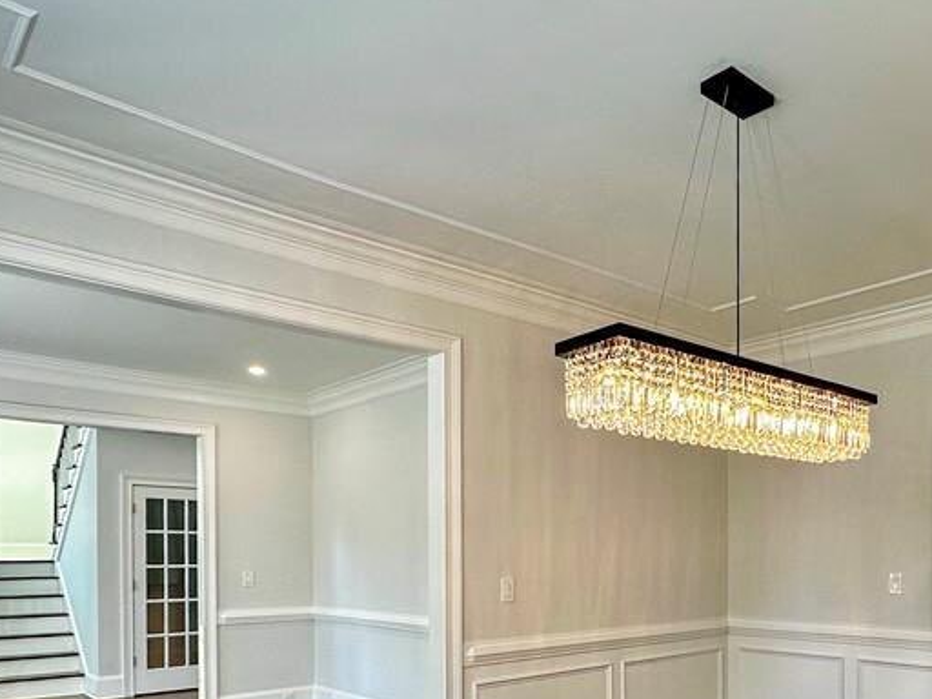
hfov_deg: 61.8
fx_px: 754
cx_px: 628
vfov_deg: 44.2
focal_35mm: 28
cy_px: 659
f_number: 2.2
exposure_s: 1/100
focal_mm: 2.22
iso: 80
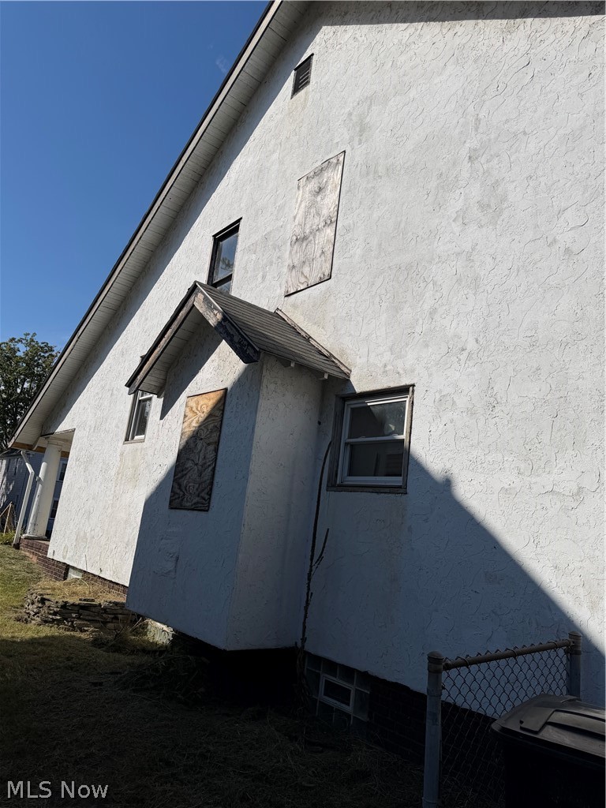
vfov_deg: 71.6
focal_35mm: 24
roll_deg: -7.0
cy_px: 404
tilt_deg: +13.3
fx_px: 560
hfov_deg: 56.8
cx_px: 303
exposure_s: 1/11905
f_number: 1.78
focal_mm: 6.76
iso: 80
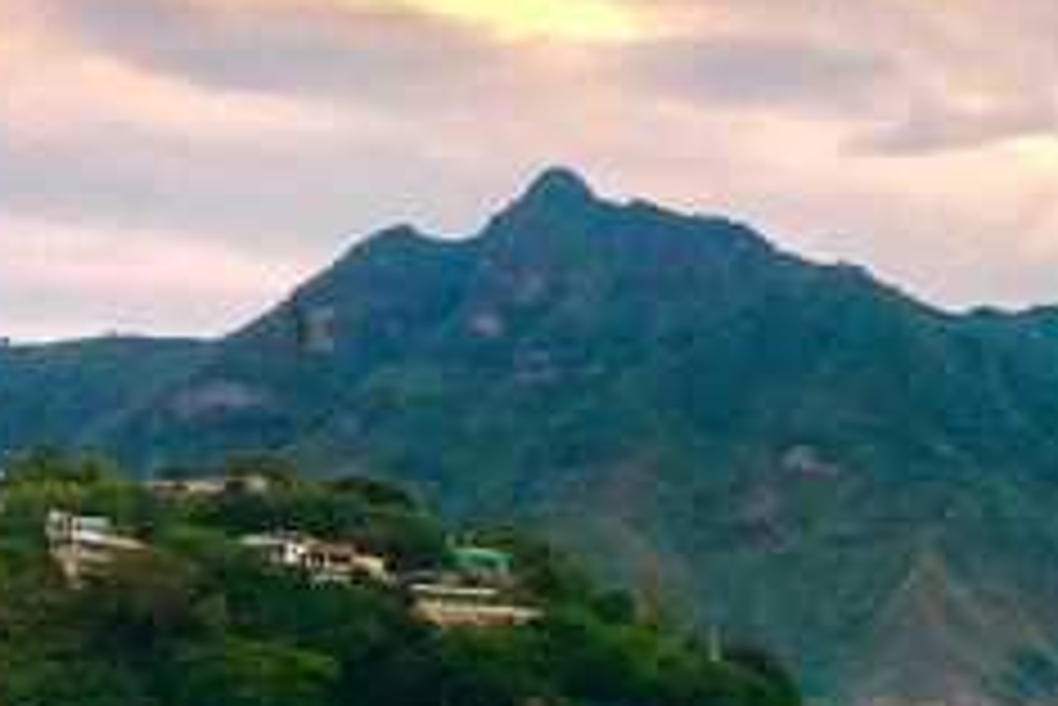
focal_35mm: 77
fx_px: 2264
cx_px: 1216
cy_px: 558
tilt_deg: +5.2
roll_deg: -0.5
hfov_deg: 24.2
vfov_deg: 17.6
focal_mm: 4.15
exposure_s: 1/331
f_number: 2.2
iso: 25
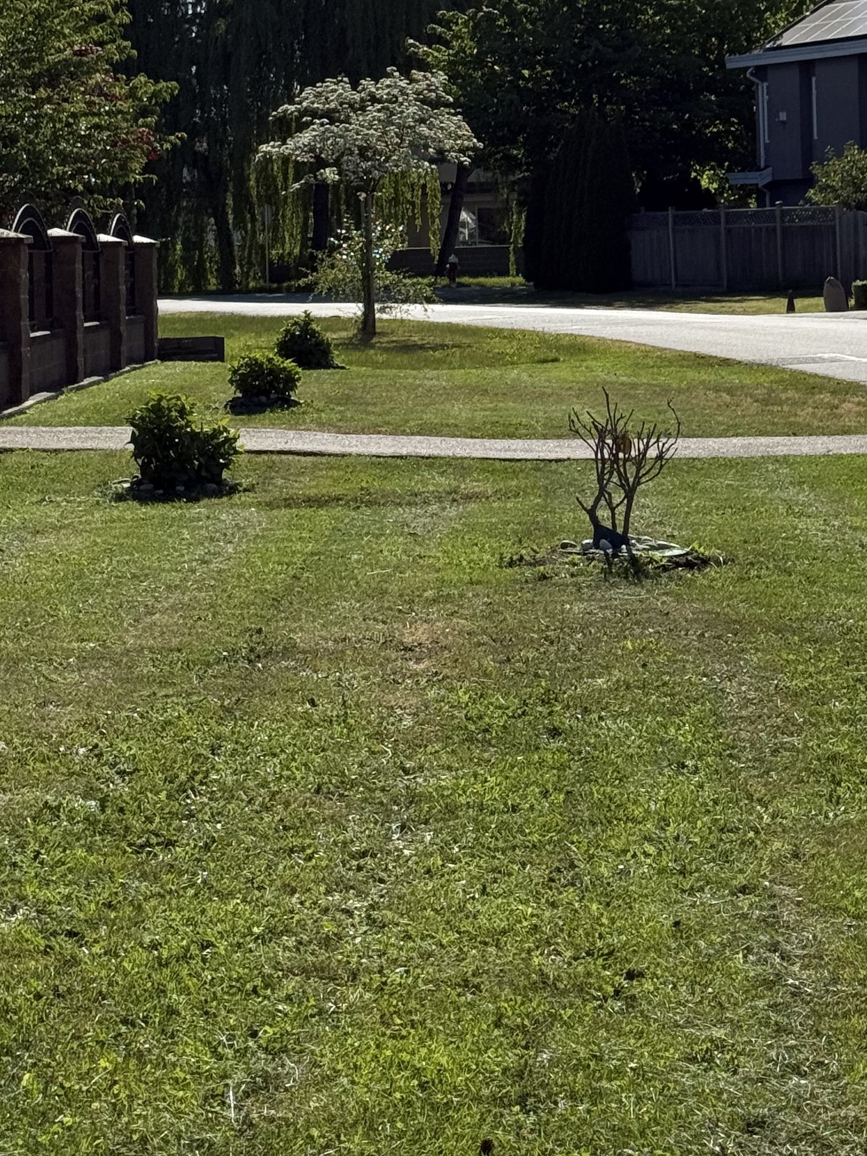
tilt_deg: +1.7
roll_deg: +1.4
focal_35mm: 96
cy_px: 131
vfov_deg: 20.1
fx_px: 3206
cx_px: 560
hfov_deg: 15.4
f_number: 1.78
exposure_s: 1/8772
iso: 64
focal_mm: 6.76
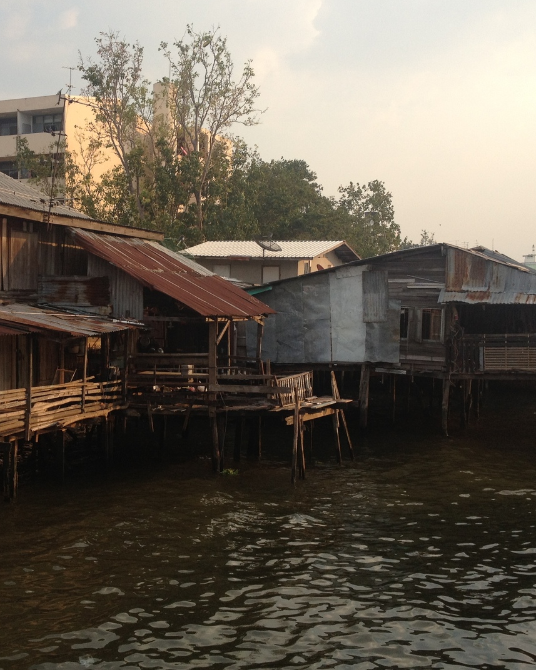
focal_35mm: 51
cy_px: 312
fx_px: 1012
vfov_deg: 36.6
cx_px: 191
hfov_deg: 29.5
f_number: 2.4
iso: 64
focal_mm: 4.28
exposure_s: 1/699
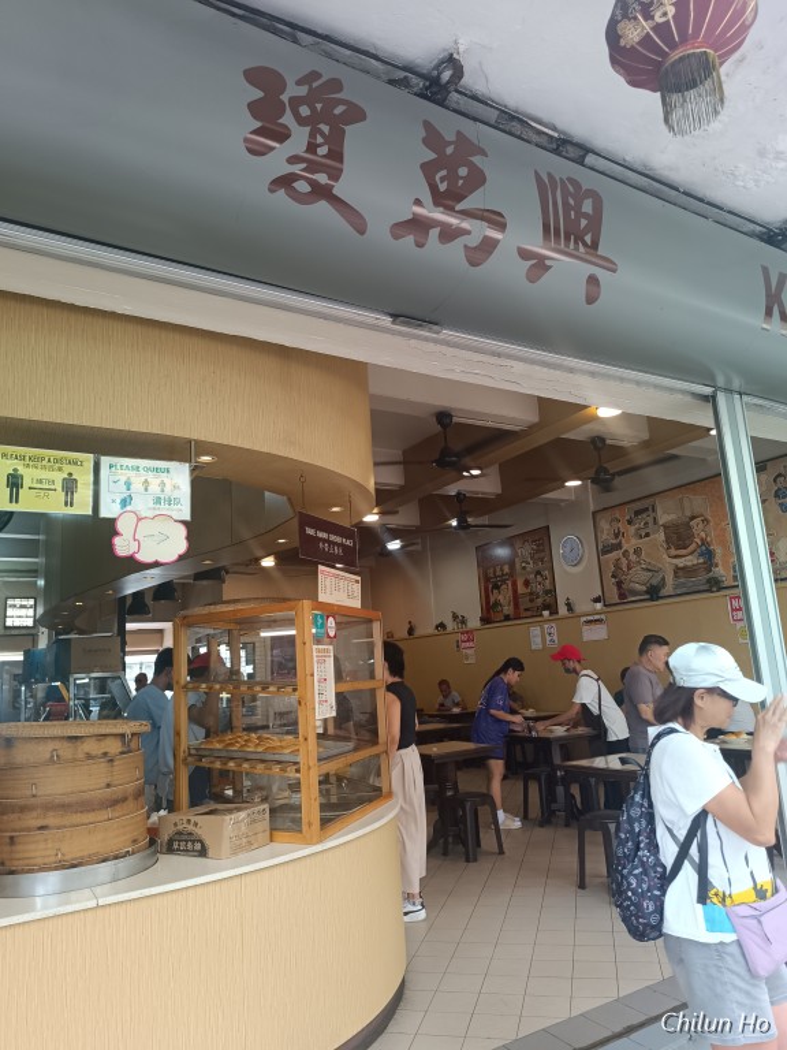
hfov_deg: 56.8
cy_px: 525
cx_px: 394
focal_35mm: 24
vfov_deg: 71.6
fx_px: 728
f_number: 1.65
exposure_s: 1/100
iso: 381
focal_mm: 6.14
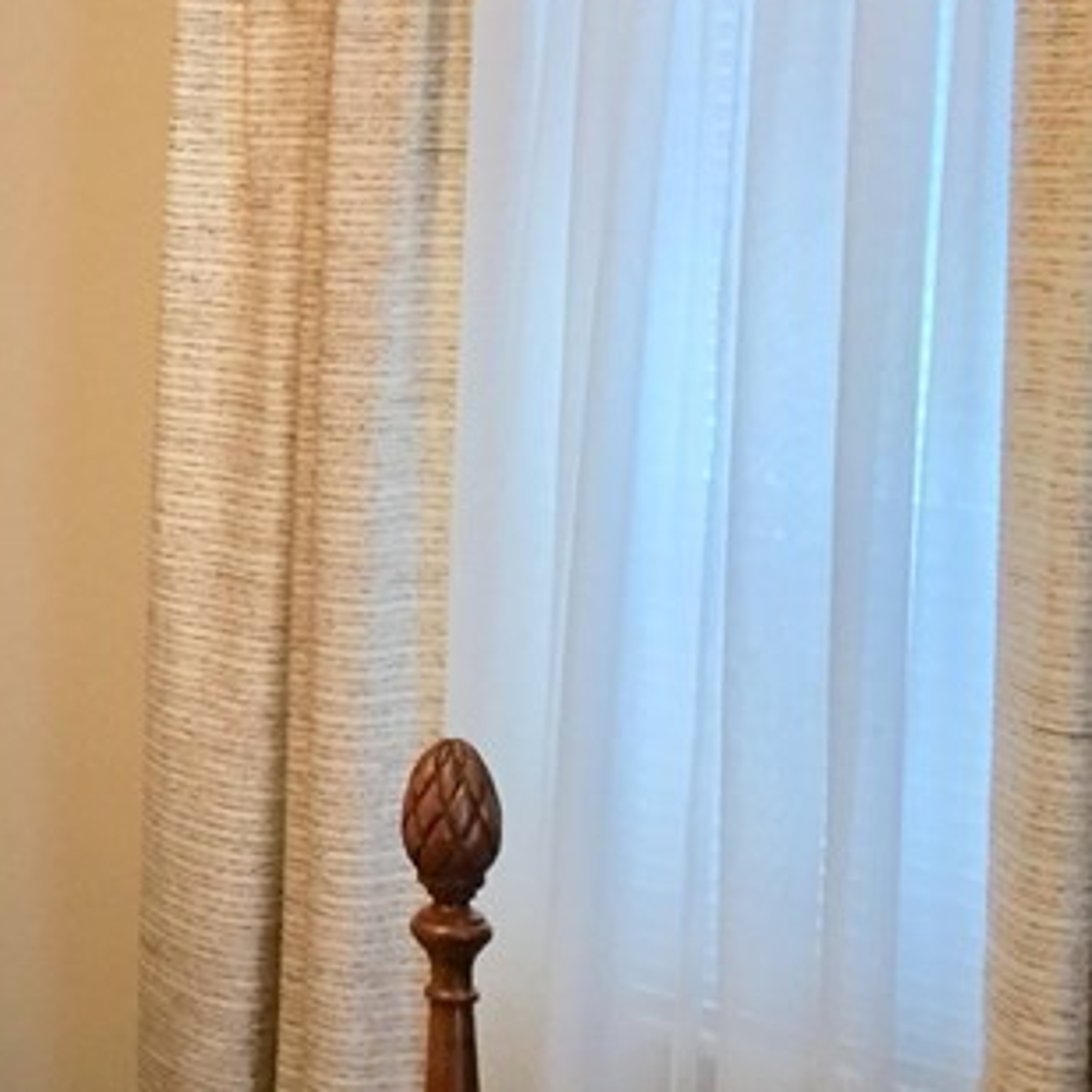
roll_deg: +0.4
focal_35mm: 85
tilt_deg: -4.9
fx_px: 3034
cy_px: 343
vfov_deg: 20.3
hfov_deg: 17.6
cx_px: -682
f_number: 2.2
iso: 125
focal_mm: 4.15
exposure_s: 1/30
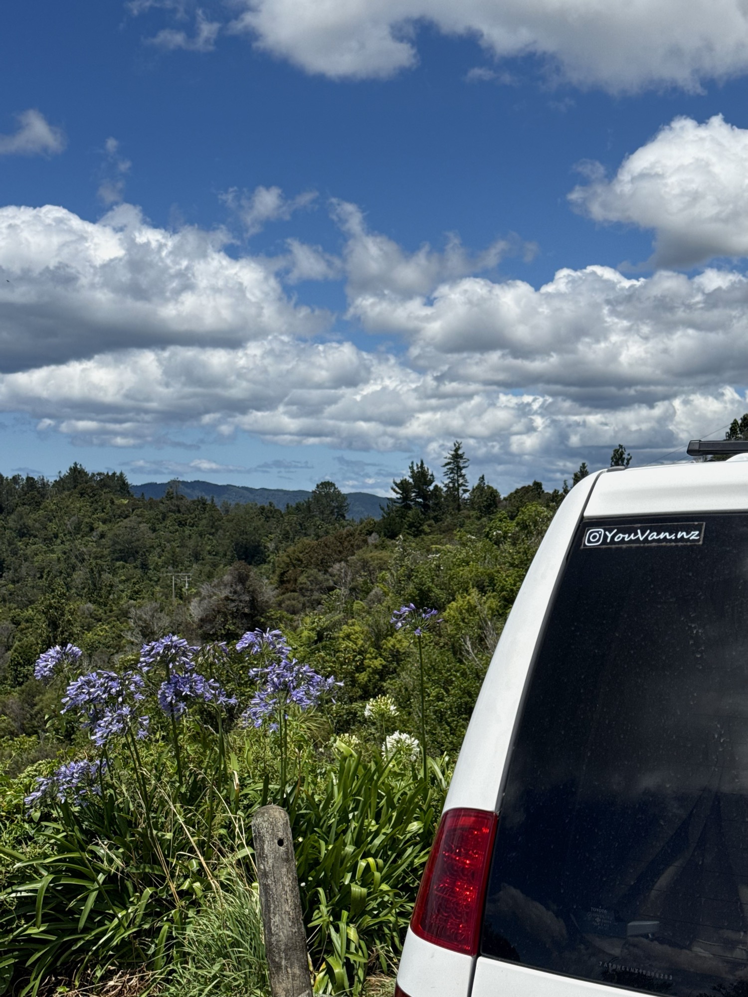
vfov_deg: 39.7
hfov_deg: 30.3
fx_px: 1383
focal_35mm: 48
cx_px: 374
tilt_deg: -0.1
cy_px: 498
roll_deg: -0.1
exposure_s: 1/11364
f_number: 1.78
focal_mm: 6.76
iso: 64
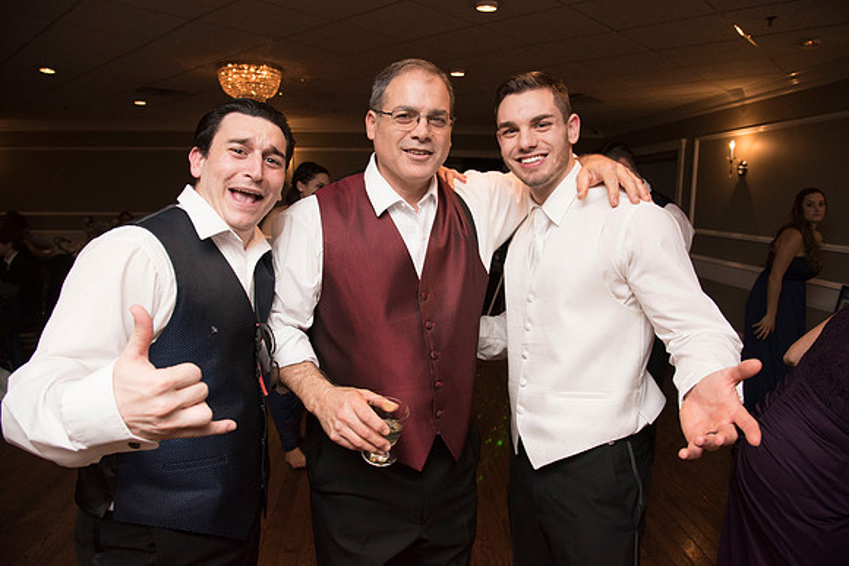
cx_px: 424
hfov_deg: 73.7
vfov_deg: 53.2
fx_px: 566
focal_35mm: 24
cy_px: 283
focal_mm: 24
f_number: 5
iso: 2000
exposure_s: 1/200
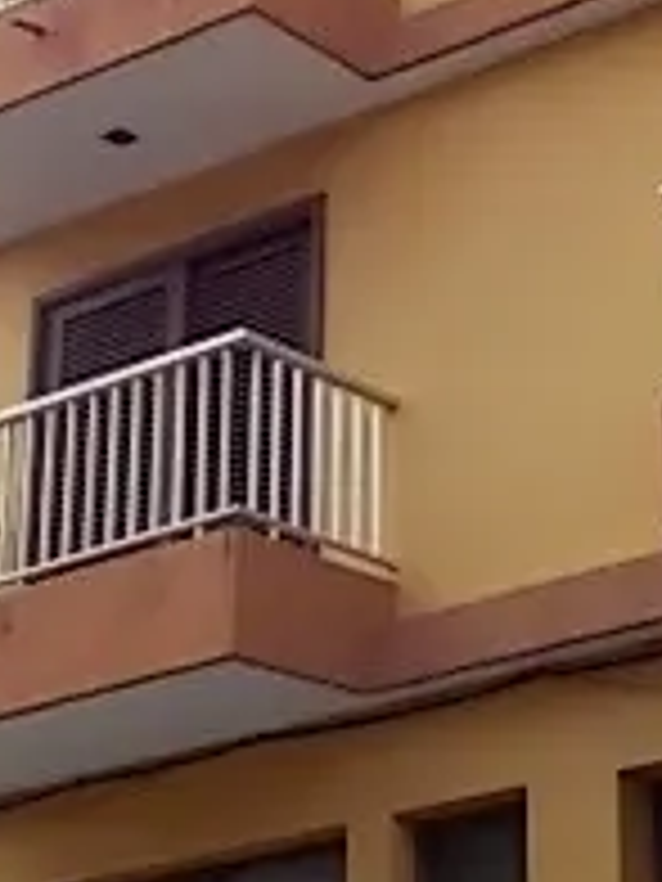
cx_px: 797
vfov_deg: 20.0
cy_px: 405
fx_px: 2499
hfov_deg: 14.6
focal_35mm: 98
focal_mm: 5.3
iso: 80
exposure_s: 1/320
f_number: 3.3
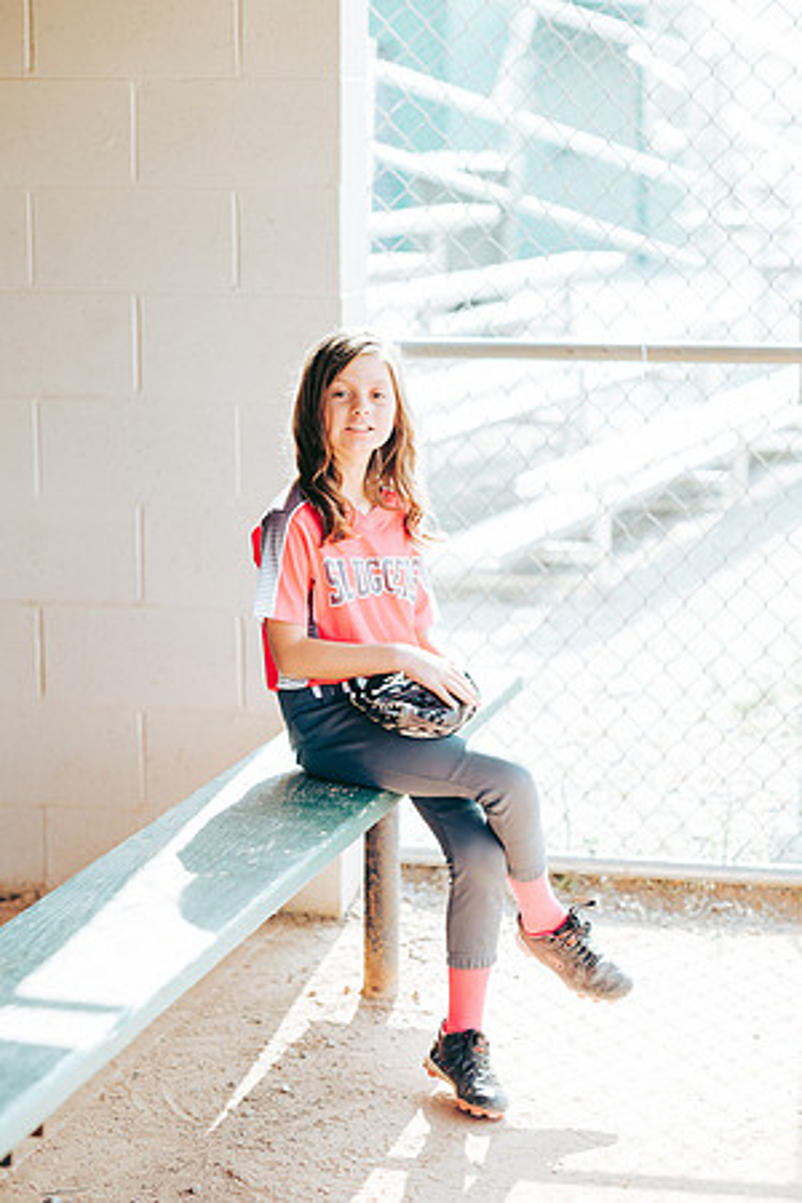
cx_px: 401
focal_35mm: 85
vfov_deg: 23.9
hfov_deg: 16.1
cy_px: 602
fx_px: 2840
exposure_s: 1/400
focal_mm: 85
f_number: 2.8
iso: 160
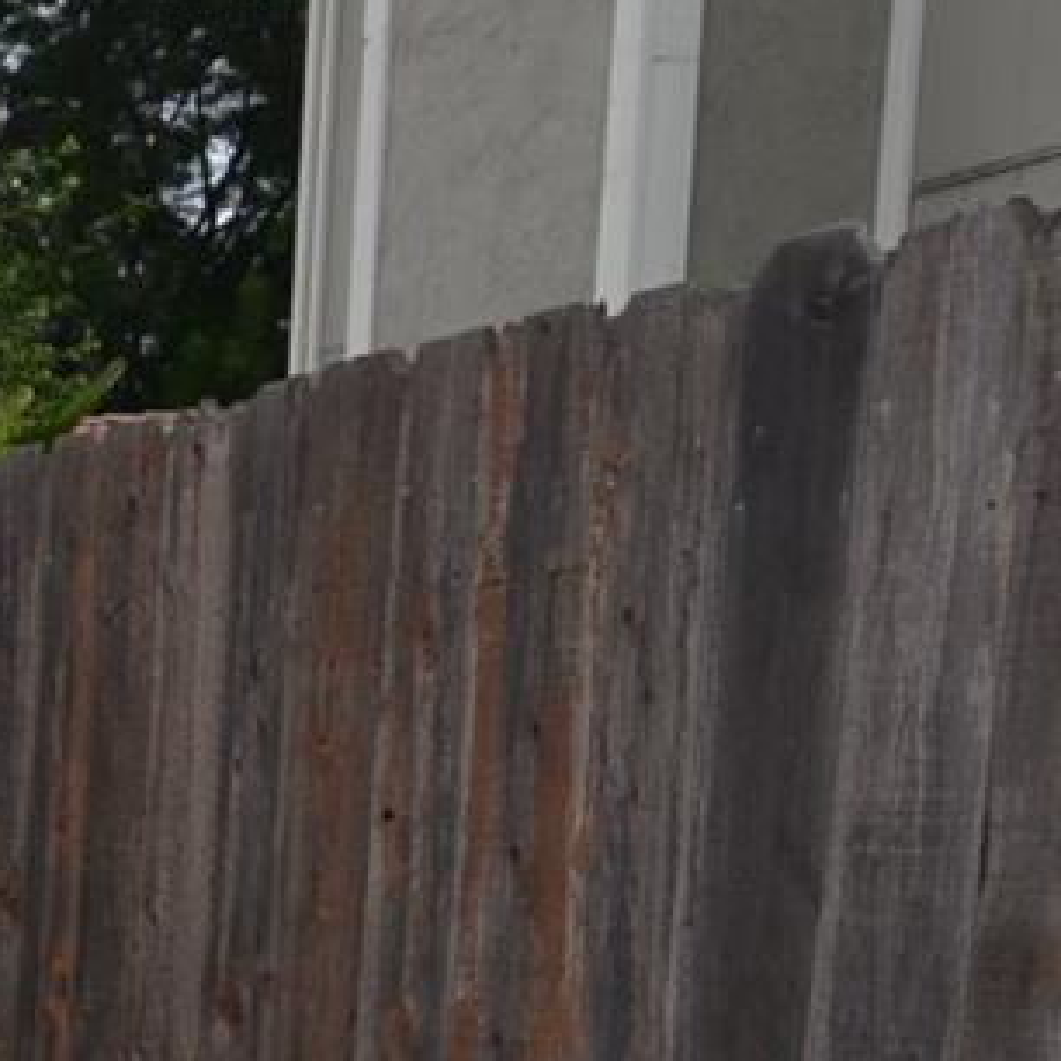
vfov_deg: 21.6
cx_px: -804
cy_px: 1217
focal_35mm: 75
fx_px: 2601
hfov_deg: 18.5
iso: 100
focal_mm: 12
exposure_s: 1/200
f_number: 8
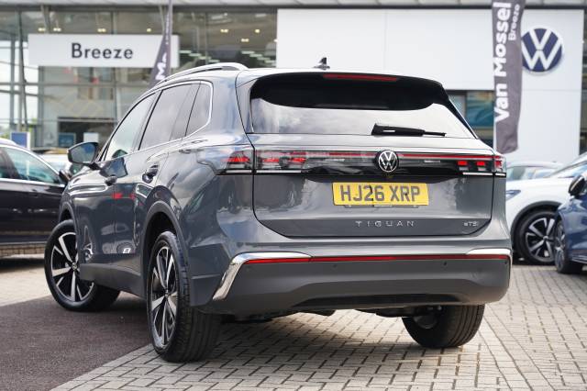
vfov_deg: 20.7
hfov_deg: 30.6
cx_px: 294
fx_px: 1072
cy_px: 196
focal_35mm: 66
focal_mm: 65.8
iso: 100
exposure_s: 1/80
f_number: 4
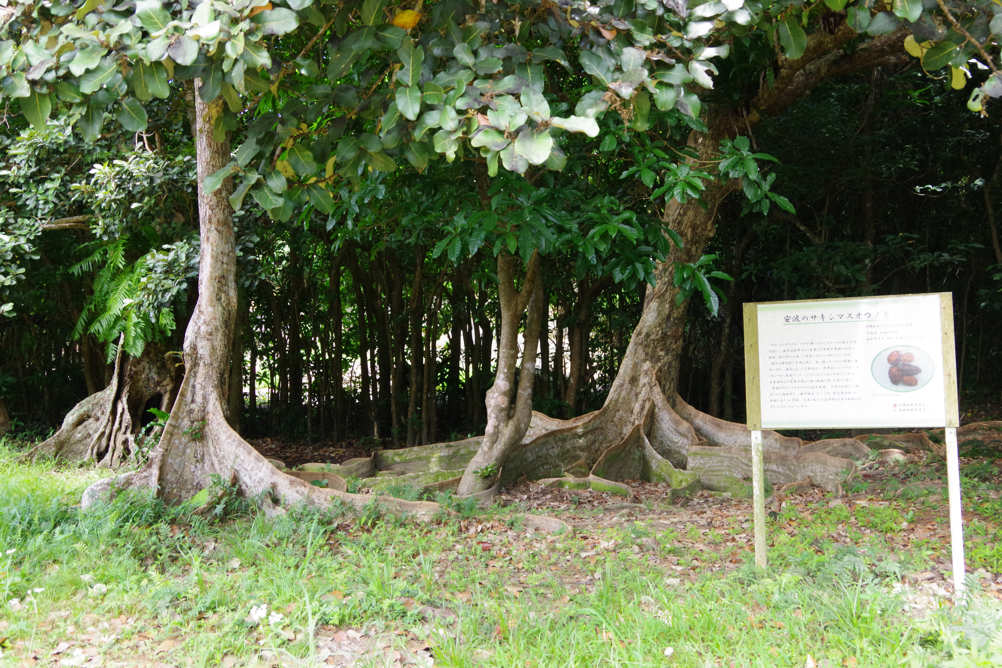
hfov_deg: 58.7
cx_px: 500
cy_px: 337
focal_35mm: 32
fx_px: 891
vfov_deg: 41.1
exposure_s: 1/100
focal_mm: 21
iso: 1600
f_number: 8
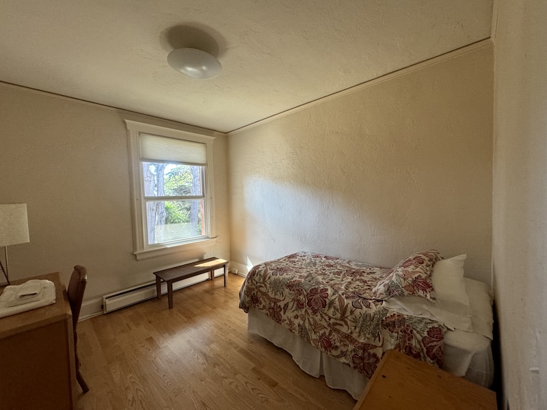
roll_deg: +0.2
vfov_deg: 85.7
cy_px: 205
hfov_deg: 102.1
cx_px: 274
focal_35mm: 14
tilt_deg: -2.0
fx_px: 221
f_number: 2.2
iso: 250
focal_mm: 2.22
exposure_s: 1/120
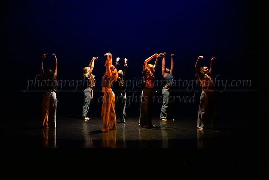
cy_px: 66
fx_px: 537
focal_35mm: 72
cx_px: 138
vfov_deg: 18.9
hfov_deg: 28.1
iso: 3200
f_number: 2.8
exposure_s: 1/250
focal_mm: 52
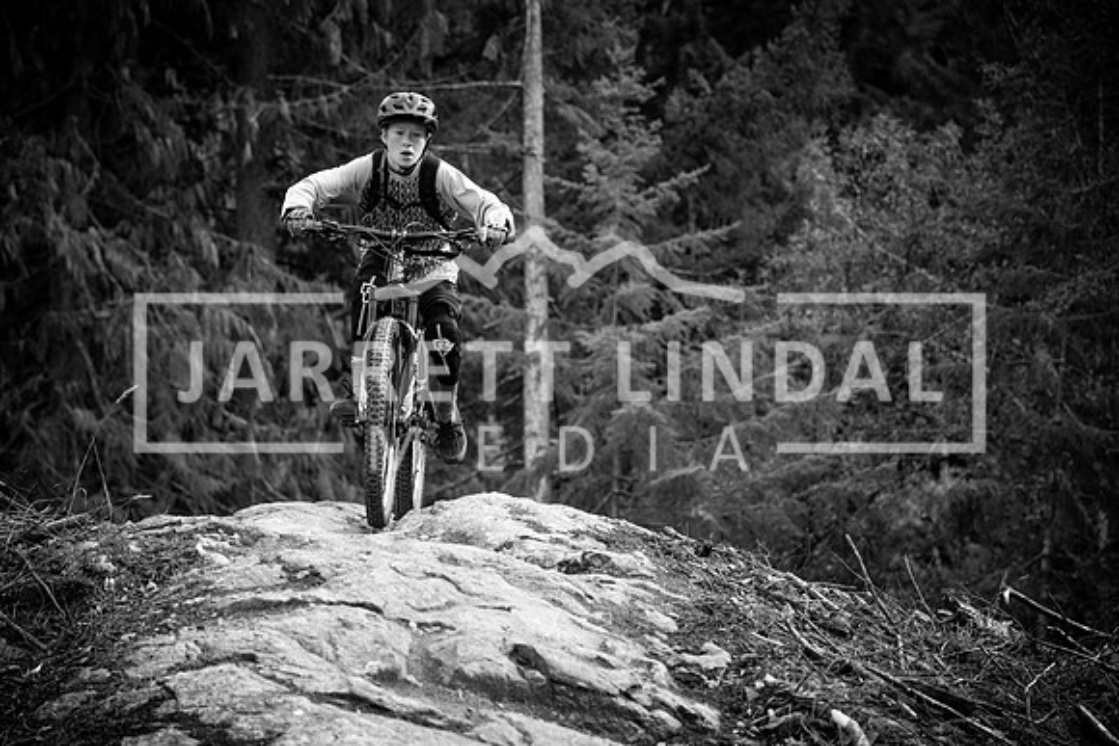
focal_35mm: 210
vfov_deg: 6.5
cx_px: 560
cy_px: 373
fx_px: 6529
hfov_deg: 9.8
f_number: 5.6
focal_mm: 140
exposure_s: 1/800
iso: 640
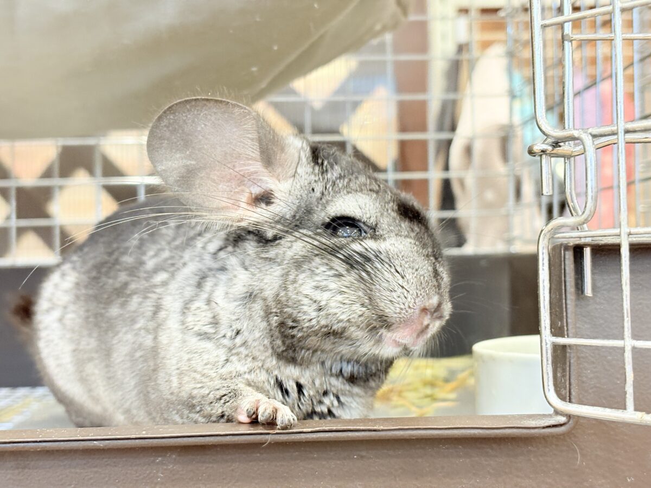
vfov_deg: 28.0
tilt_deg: +1.9
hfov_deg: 36.8
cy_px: 244
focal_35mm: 52
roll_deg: +2.2
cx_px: 326
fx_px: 978
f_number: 1.6
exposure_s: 1/33
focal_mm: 5.96
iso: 125
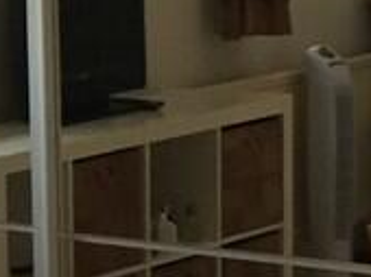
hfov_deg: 10.8
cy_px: 155
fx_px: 1873
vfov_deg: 8.5
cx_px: -240
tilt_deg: -6.7
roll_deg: +2.9
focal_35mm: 175
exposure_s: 1/33
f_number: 2.2
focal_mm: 4.15
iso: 160
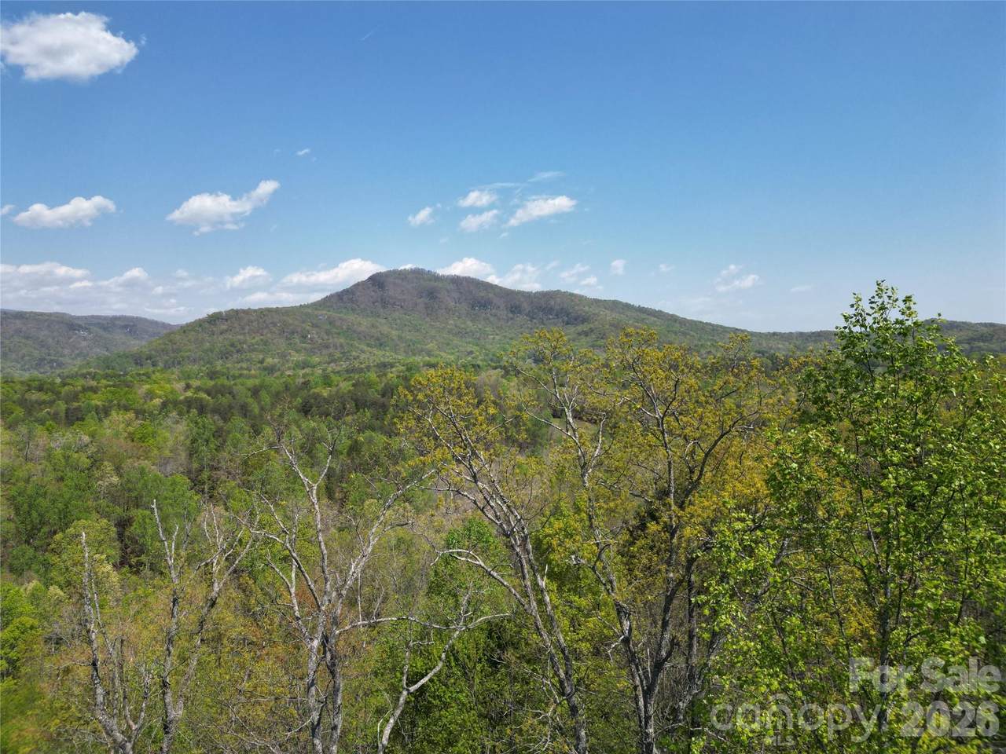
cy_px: 377
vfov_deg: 56.8
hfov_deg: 71.6
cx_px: 503
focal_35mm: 24
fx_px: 697
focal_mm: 6.72
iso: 100
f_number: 1.7
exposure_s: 1/2500
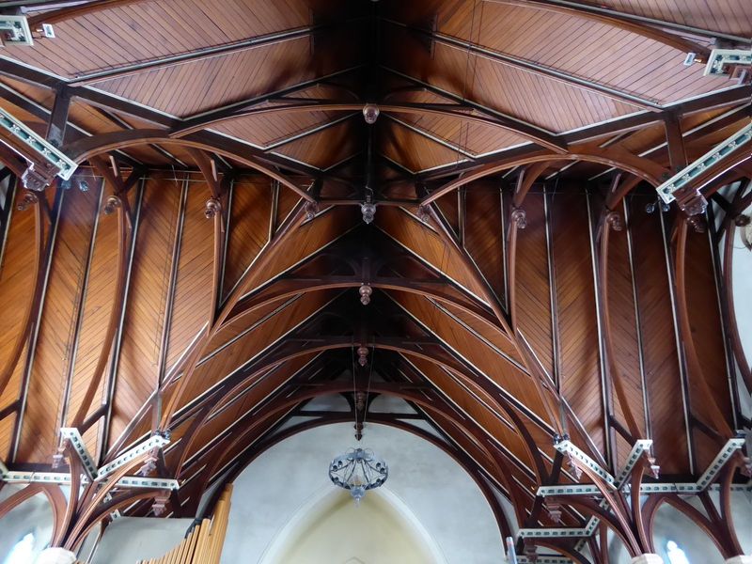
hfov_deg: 69.4
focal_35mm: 25
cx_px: 376
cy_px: 282
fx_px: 543
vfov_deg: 54.9
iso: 800
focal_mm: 4.3
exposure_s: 1/8
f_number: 3.3
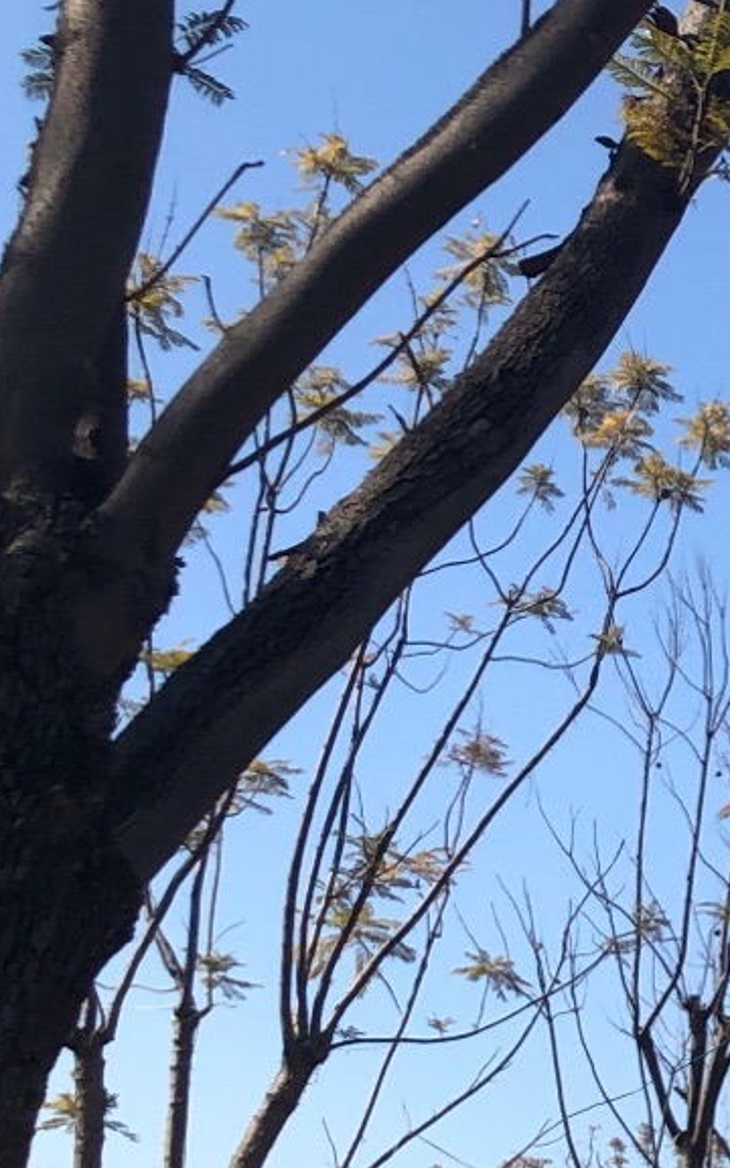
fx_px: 3279
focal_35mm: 103
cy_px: 1069
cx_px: 1872
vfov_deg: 19.8
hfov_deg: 10.5
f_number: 1.8
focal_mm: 4
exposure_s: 1/1548
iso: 20
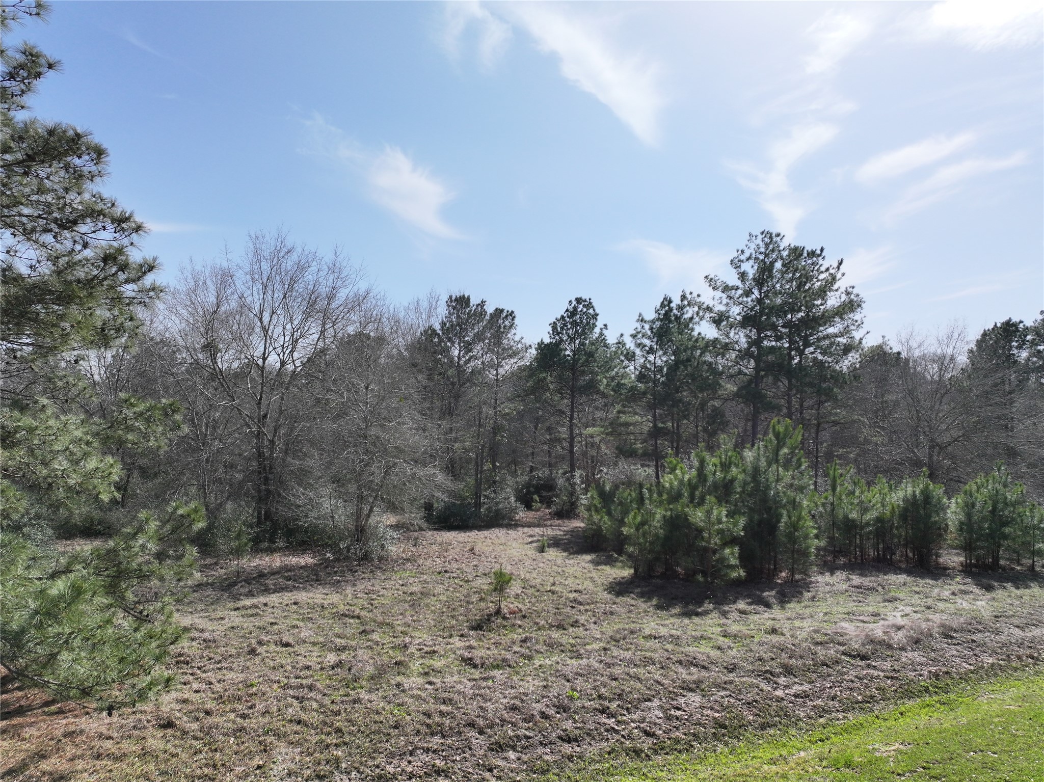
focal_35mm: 24
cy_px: 391
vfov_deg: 56.8
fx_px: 724
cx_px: 522
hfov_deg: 71.6
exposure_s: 1/5000
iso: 330
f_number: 2.8
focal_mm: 12.29
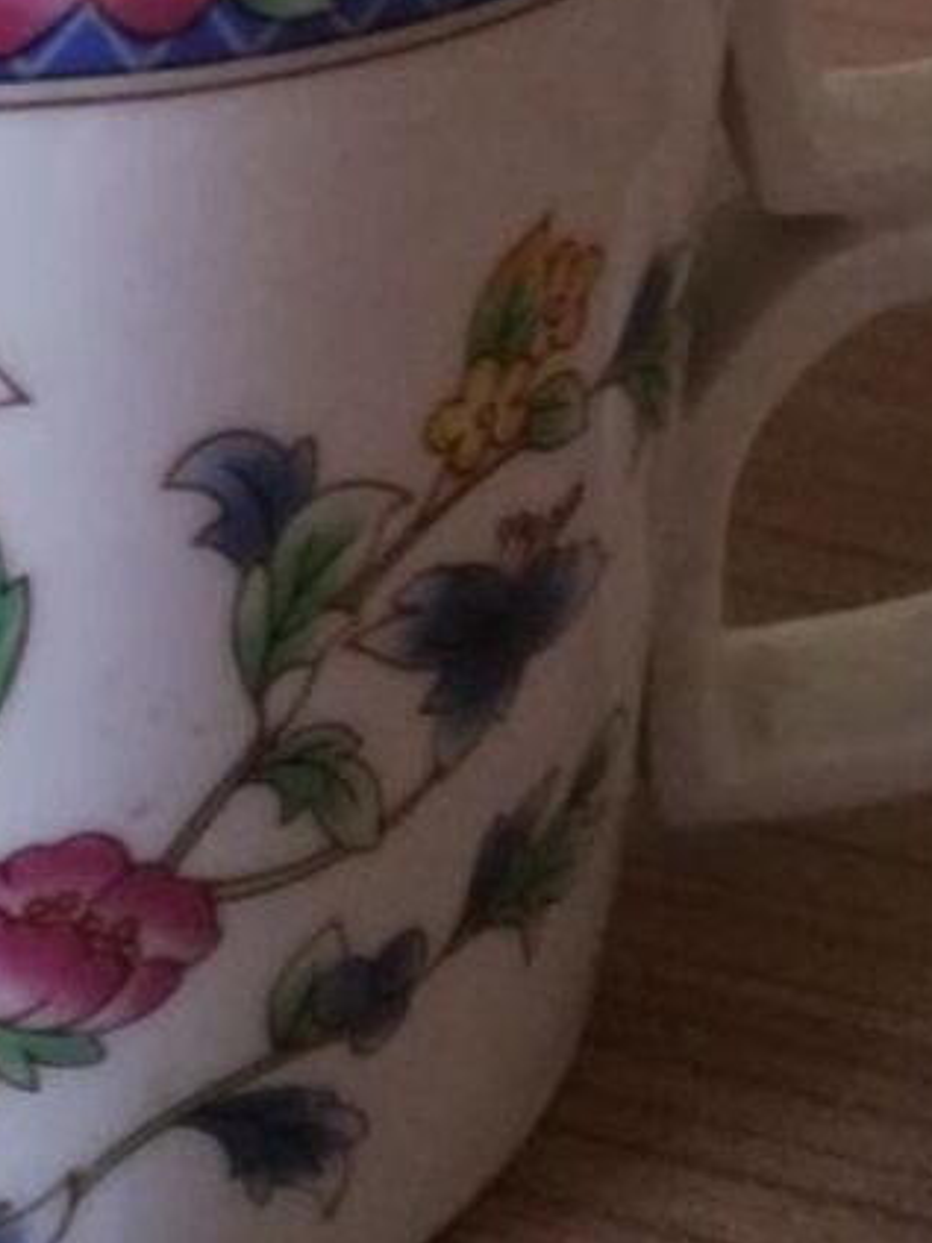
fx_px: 2945
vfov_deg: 22.9
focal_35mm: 82
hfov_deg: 17.8
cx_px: 182
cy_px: 10
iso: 1000
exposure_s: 1/14.3
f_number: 2.2
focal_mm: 3.83
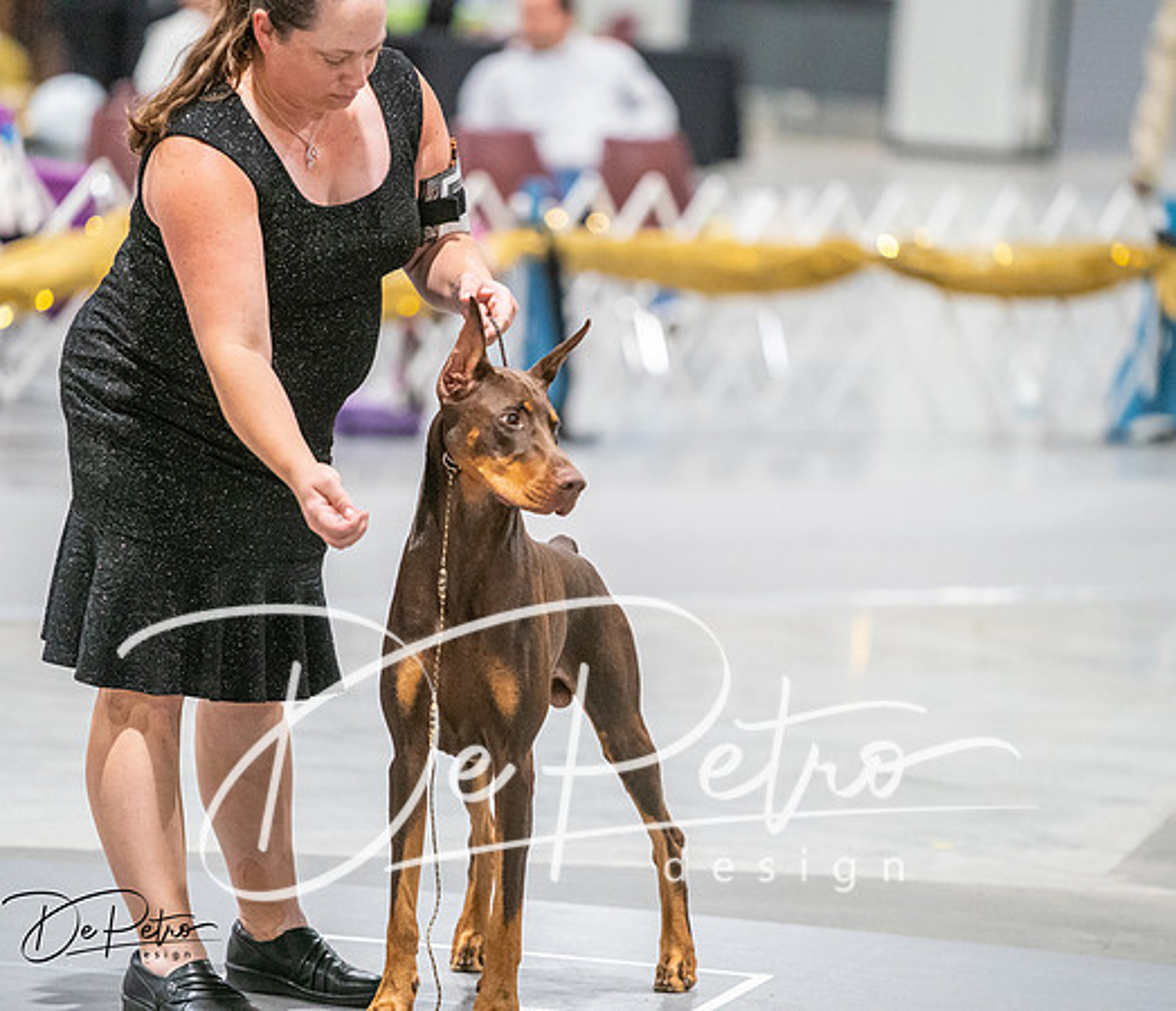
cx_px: 537
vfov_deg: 6.9
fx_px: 8430
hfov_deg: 8.0
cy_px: 506
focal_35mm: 235
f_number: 2.8
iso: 6400
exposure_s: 1/250
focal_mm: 200
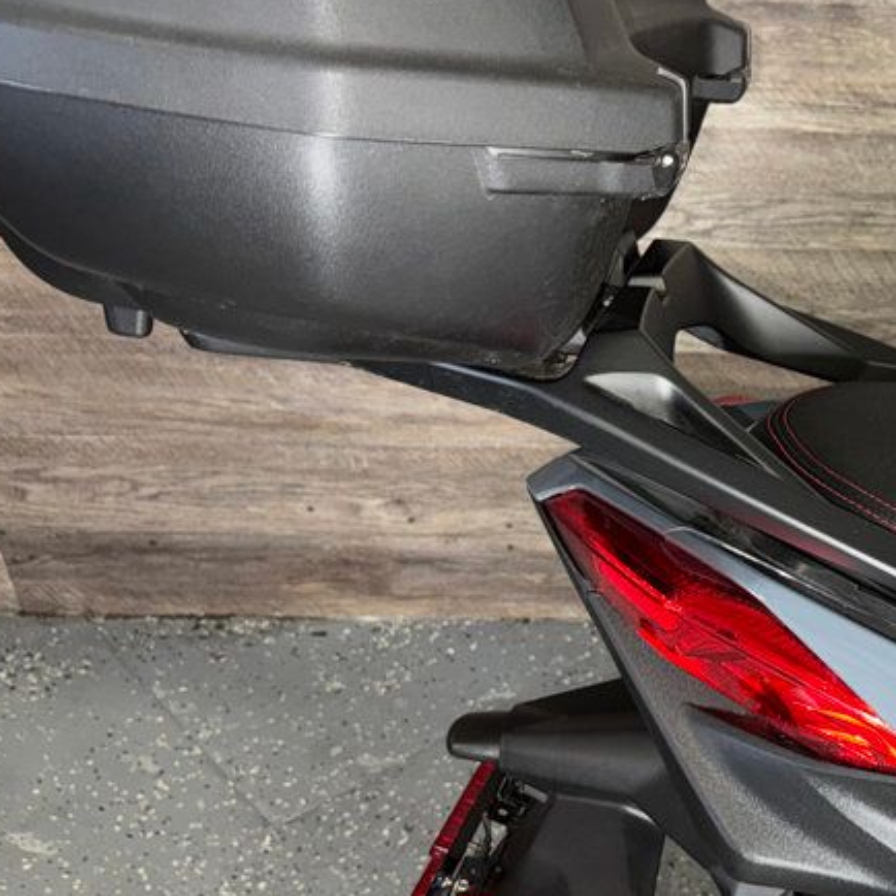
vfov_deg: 34.0
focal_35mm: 50
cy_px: 483
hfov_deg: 31.1
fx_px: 1464
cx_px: 931
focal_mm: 6.76
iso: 80
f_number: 1.78
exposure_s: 1/18
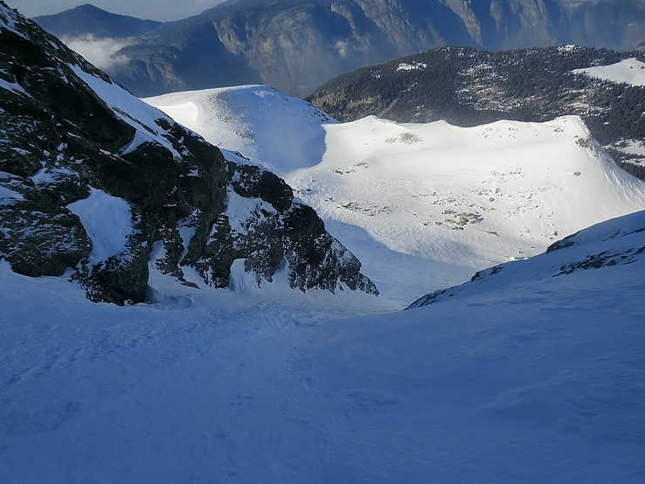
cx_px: 314
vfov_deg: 53.0
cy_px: 259
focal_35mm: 26
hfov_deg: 67.3
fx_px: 485
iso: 64
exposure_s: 1/320
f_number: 7.5
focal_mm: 4.3
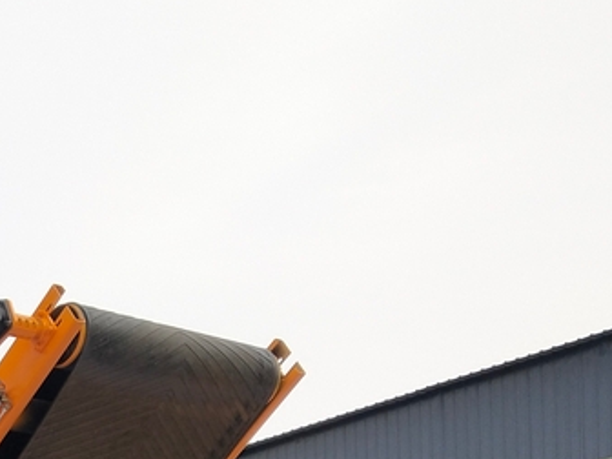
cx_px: -286
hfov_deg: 16.8
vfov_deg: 12.8
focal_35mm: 107
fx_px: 1892
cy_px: 767
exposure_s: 1/409
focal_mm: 3.95
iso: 85
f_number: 1.8
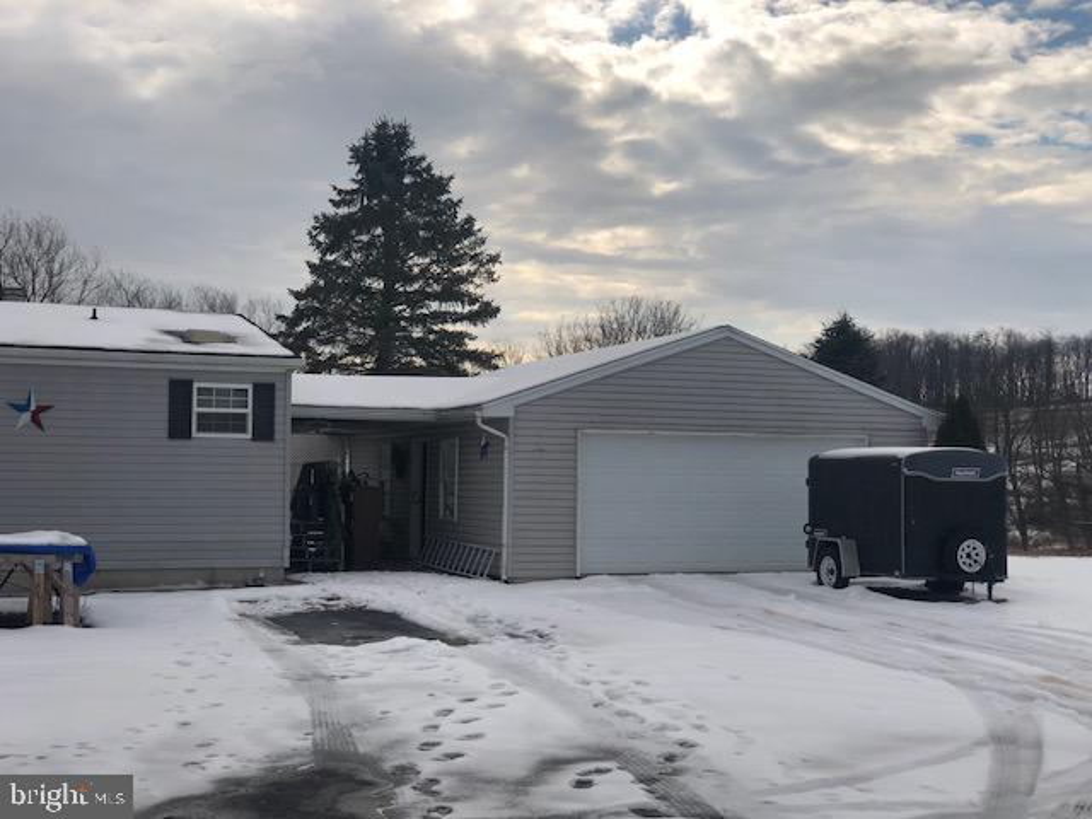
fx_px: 1640
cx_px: 546
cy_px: 410
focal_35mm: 52
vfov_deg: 28.0
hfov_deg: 36.8
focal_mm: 6
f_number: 2.4
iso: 16
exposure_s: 1/2525
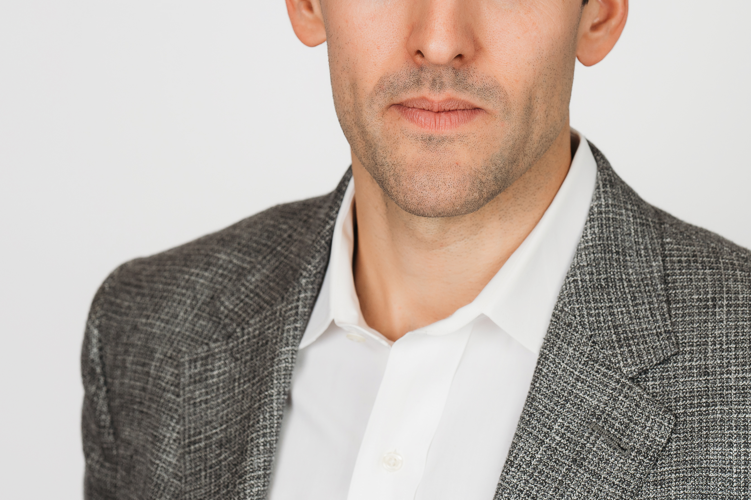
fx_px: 3231
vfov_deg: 8.8
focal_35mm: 155
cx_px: 433
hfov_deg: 13.3
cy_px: 140
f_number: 5.6
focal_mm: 85
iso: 250
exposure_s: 1/200
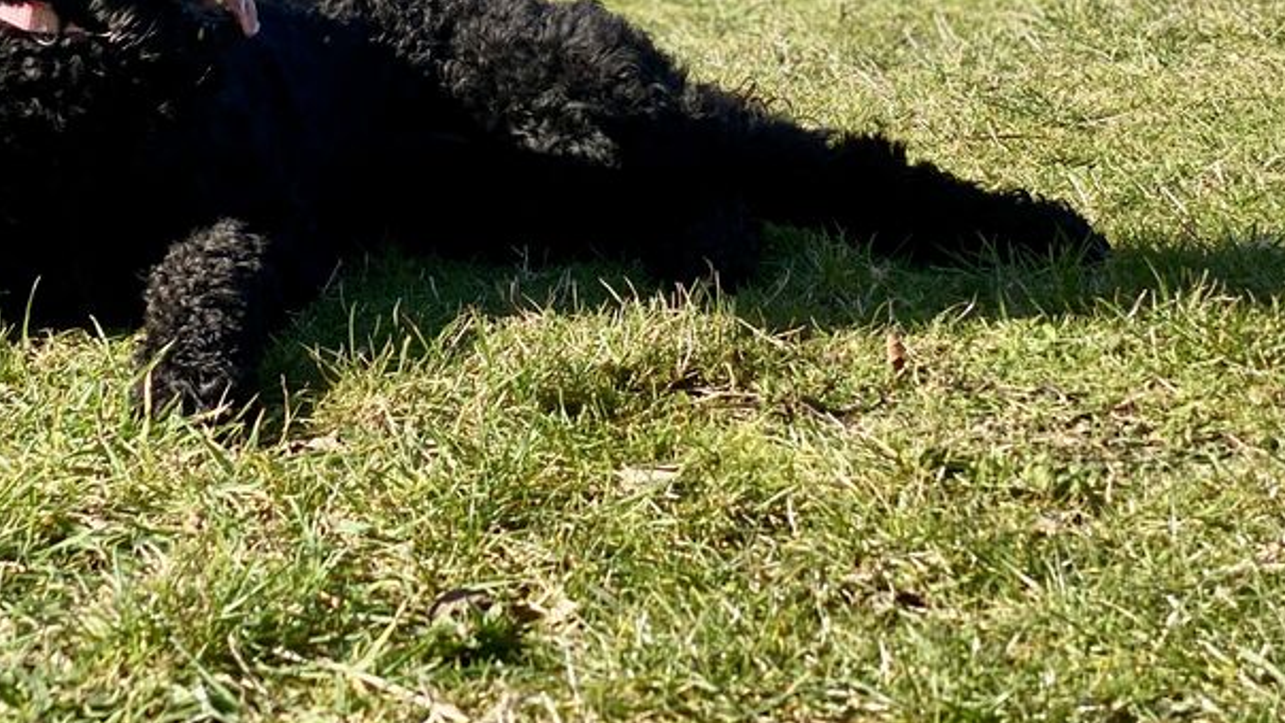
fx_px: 3681
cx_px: 215
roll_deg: -1.1
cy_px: -106
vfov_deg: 11.0
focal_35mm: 108
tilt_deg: -6.7
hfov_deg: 19.6
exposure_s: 1/318
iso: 20
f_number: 2
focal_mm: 6
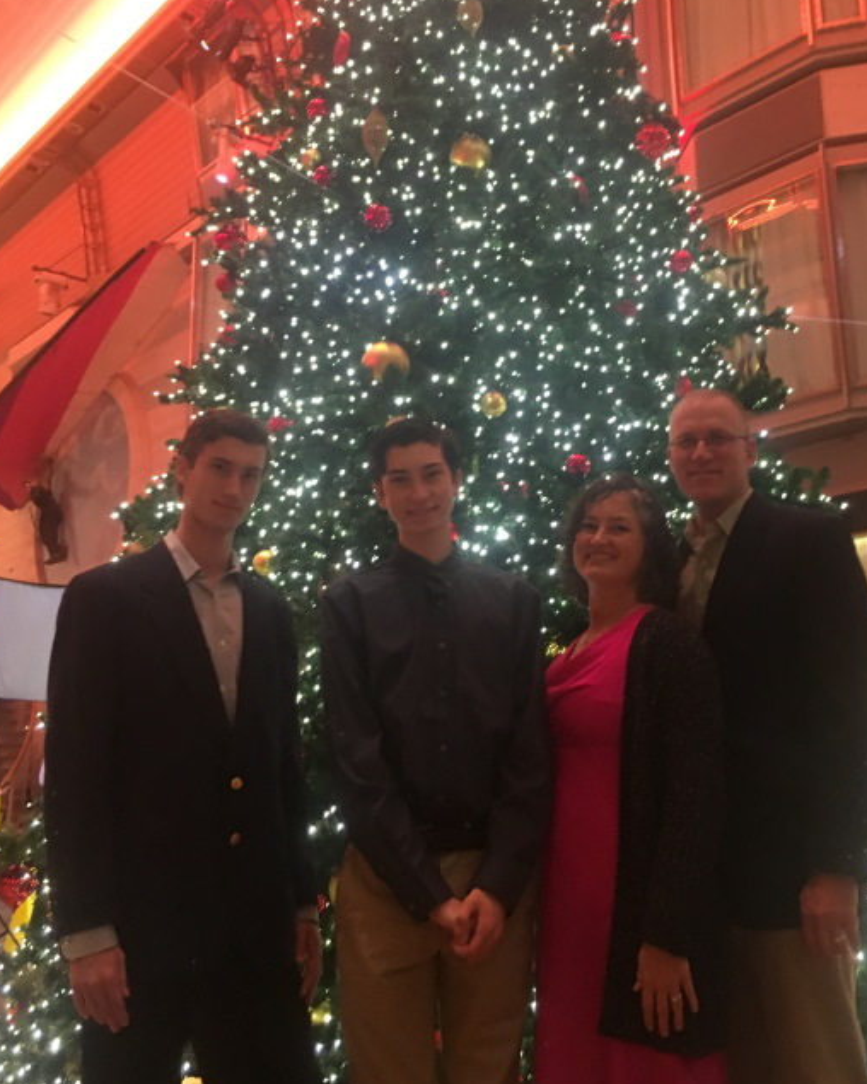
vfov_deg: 47.7
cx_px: 468
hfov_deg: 39.1
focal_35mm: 38
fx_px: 1219
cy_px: 443
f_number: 2.2
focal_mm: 4.15
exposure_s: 1/15
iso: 200
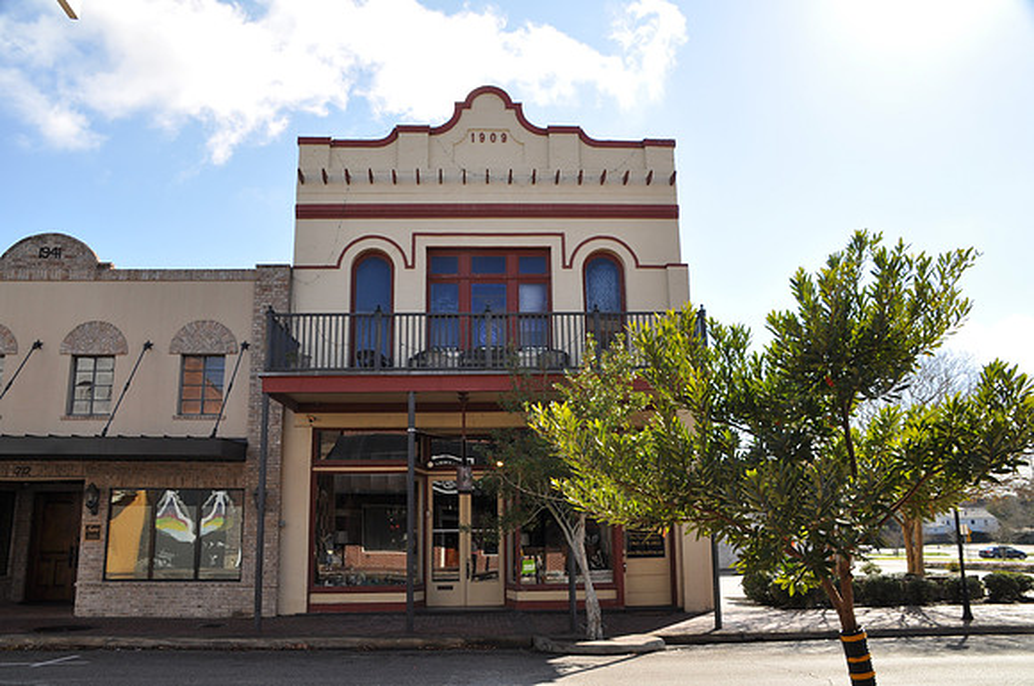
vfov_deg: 47.8
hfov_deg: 67.5
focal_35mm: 27
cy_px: 343
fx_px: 774
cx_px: 517
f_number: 10
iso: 200
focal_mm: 18
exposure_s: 1/100
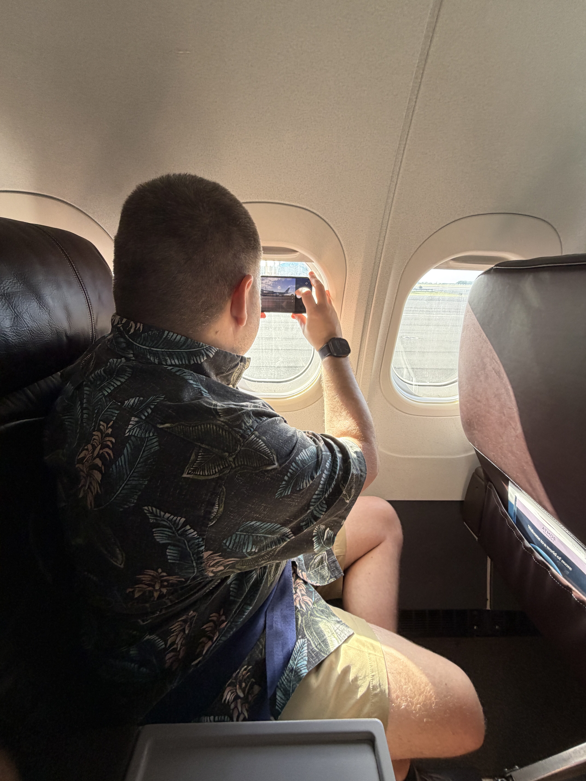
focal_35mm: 14
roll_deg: -2.2
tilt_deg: -19.8
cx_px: 293
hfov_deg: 85.7
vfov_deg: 102.1
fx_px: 316
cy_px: 390
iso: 125
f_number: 2.2
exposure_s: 1/121
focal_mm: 2.22
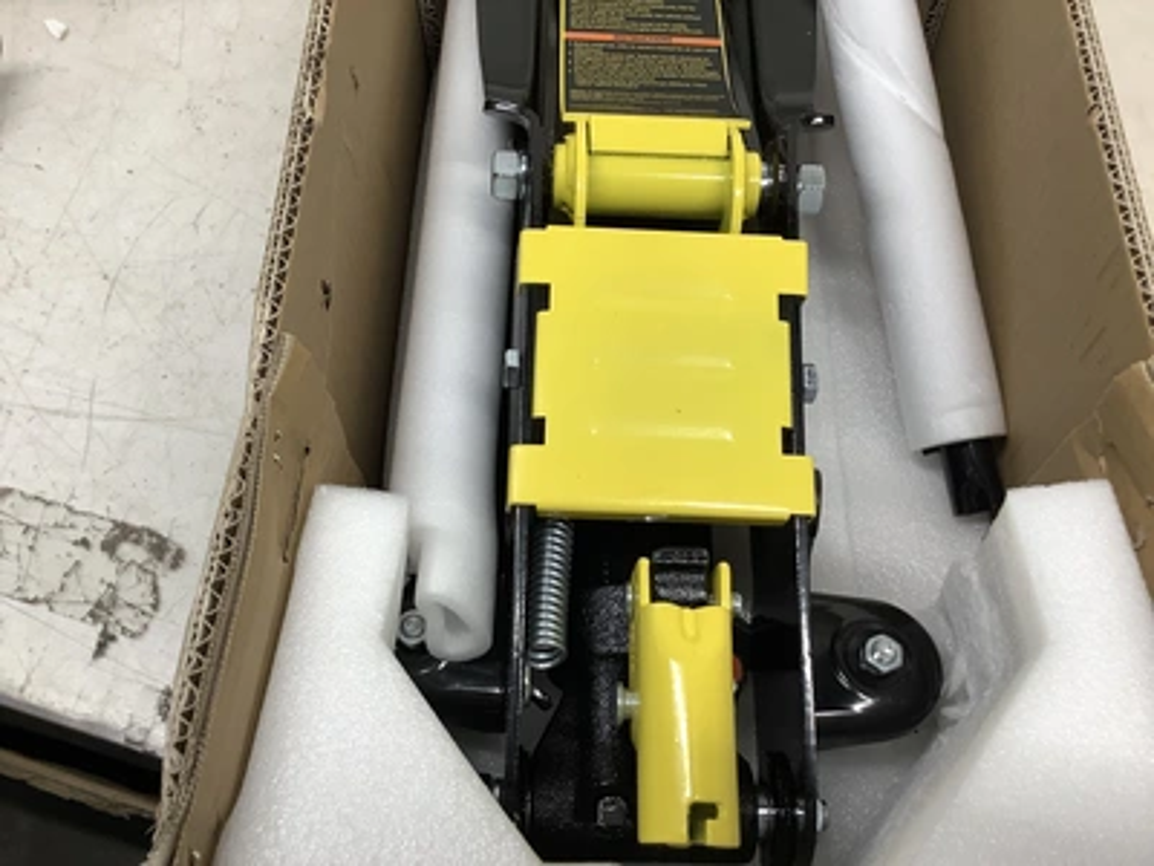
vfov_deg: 45.4
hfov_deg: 58.4
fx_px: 1033
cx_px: 577
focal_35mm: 31
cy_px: 433
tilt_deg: -65.2
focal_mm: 3.3
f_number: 2.4
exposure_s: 1/120
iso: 80
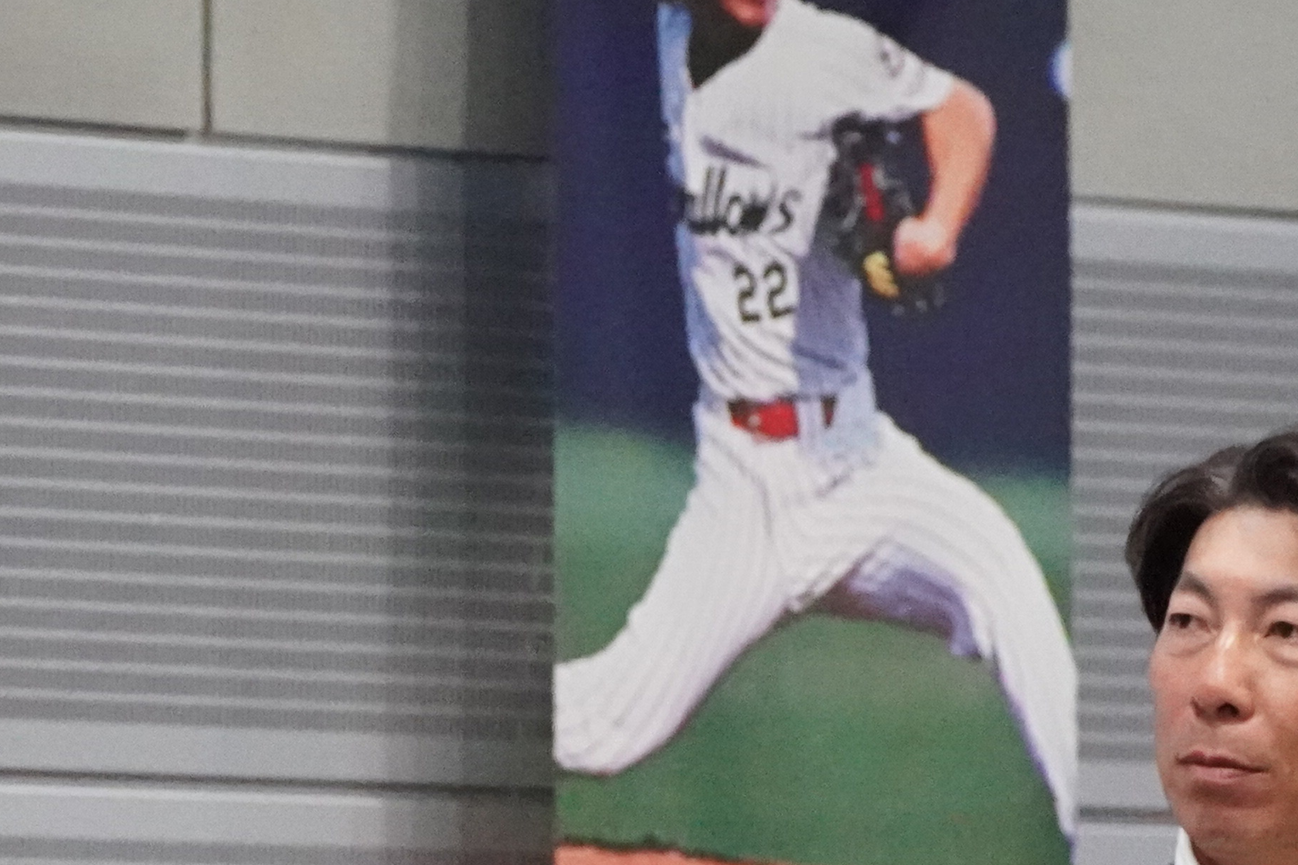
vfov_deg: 2.9
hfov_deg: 4.3
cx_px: -15
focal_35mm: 475
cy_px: 1174
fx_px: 17124
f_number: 5
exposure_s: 1/320
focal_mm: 145
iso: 25600
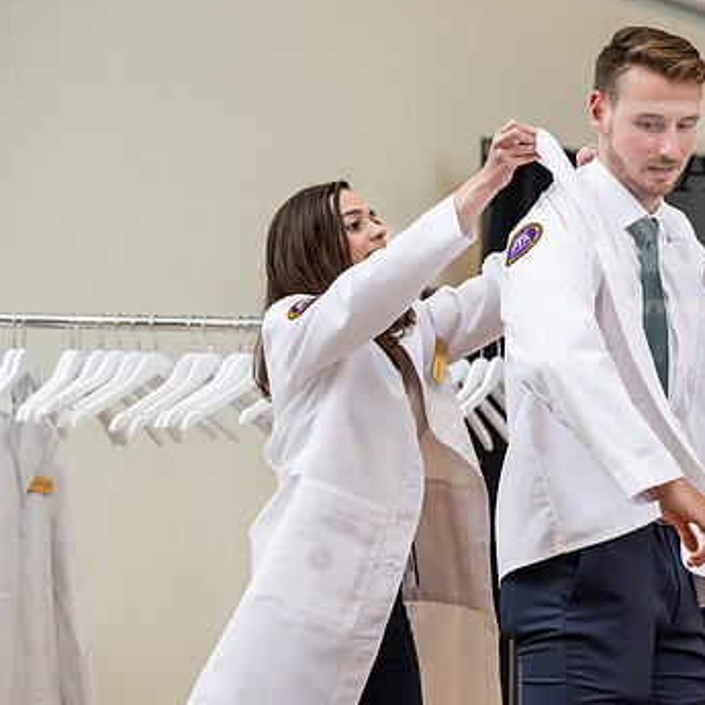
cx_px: 537
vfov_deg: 11.1
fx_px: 3618
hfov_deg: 11.1
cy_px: 348
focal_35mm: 157
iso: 1600
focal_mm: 110
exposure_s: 1/200
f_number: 3.5
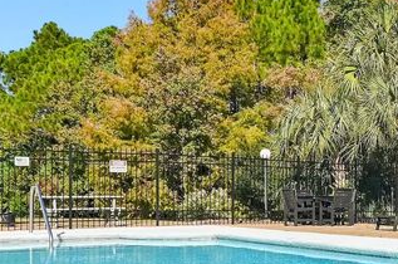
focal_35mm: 55
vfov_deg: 24.1
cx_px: 380
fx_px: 607
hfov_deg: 33.7
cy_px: 213
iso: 400
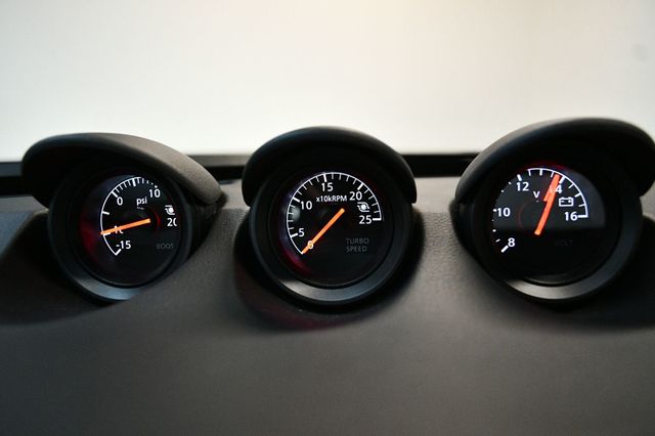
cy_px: 218
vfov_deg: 47.9
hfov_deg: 67.4
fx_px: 491
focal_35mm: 27
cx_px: 328
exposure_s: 1/125
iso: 2800
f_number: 3.5
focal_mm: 18
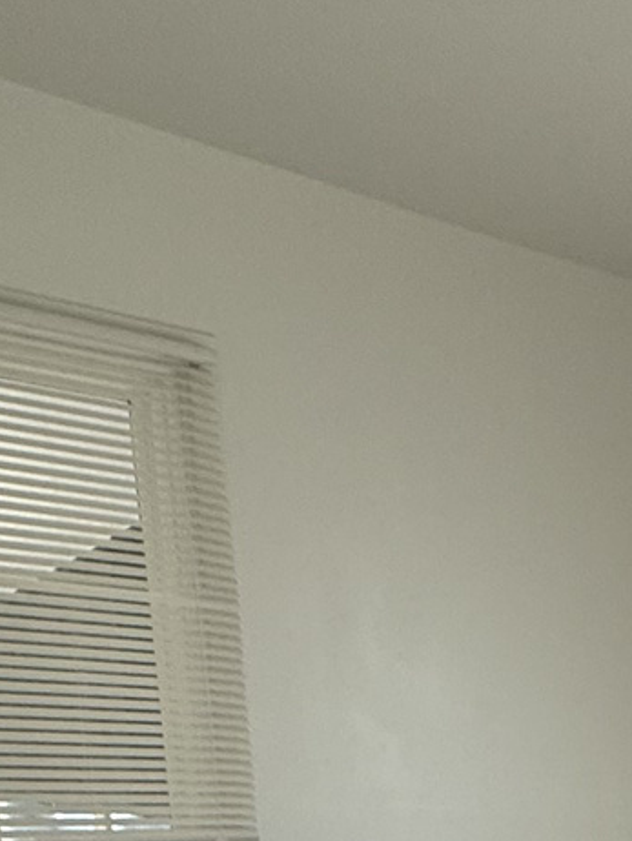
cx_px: 1027
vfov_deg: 25.7
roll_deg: -2.5
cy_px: 1152
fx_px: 1508
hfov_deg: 19.6
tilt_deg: -14.3
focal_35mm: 62
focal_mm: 2.22
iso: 160
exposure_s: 1/120
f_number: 2.2
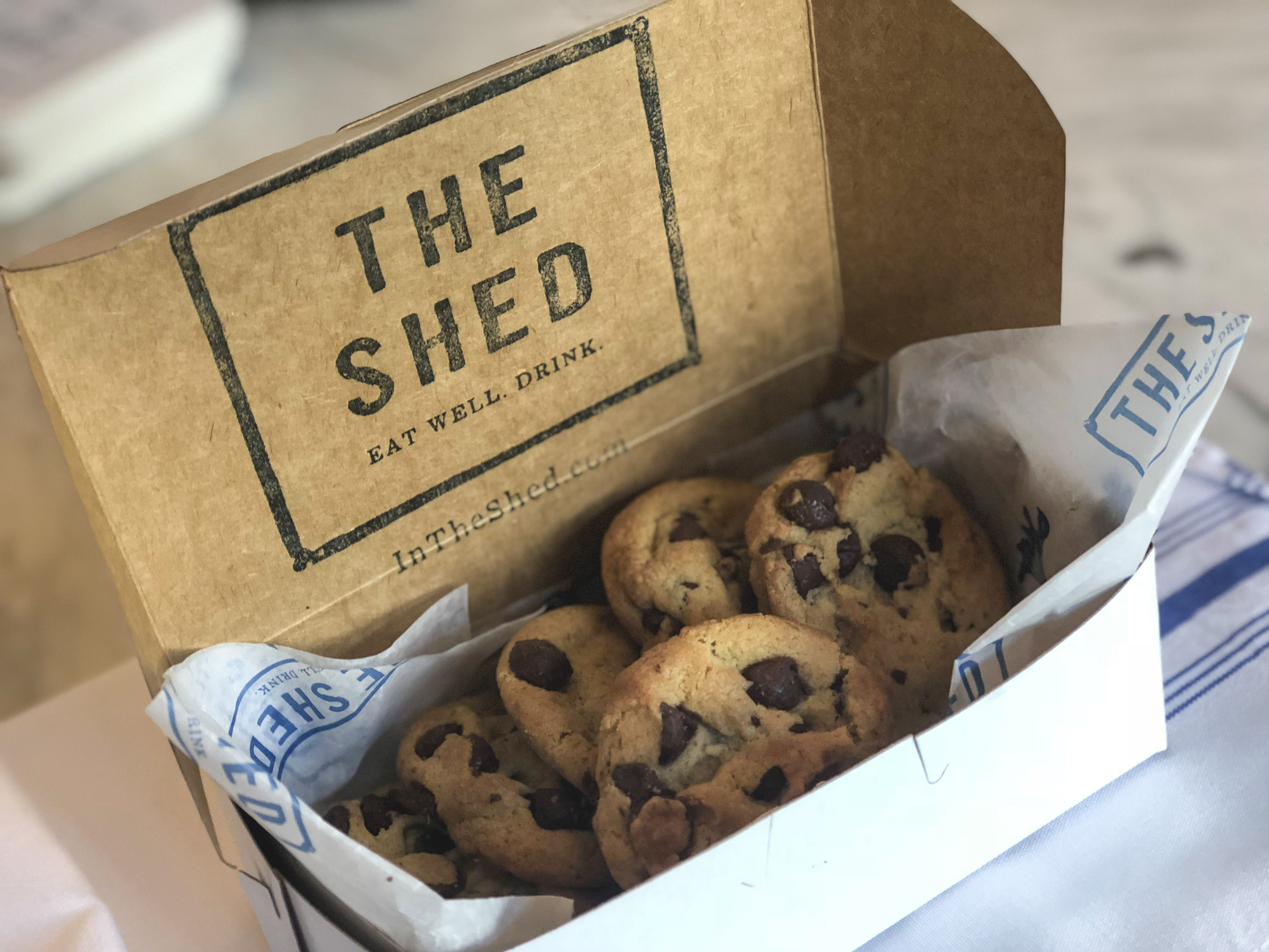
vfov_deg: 25.7
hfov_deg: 33.8
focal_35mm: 57
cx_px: 634
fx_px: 2090
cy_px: 476
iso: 200
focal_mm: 6.6
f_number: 2.8
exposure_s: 1/60
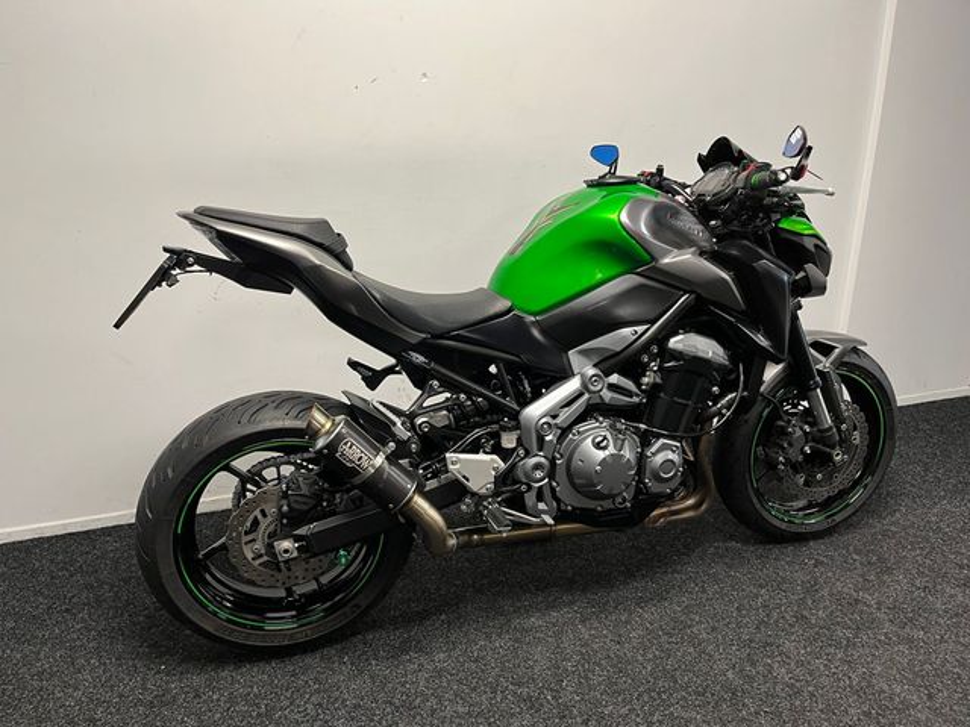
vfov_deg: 53.1
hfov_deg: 67.3
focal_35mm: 26
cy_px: 364
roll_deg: +1.2
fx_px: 729
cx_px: 485
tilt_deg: -18.8
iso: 100
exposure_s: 1/50
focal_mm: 5.1
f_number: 1.6
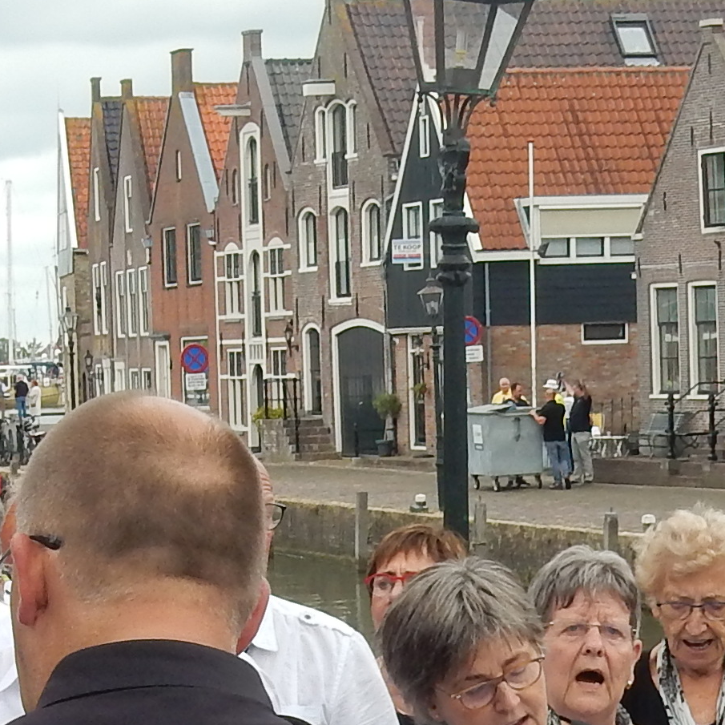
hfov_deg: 10.7
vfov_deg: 10.7
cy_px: 632
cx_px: 124
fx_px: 3839
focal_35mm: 162
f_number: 4
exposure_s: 1/250
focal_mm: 6.4
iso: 125
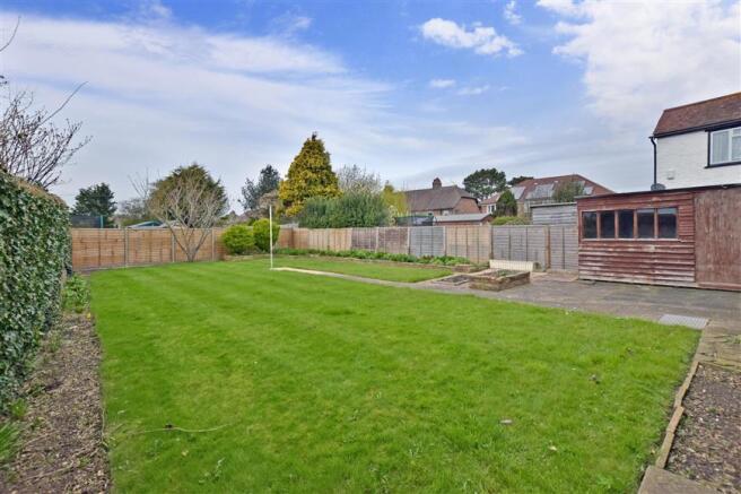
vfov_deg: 77.3
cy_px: 247
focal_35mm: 15
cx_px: 370
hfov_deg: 100.4
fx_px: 309
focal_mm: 10
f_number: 8
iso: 400
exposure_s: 1/1250
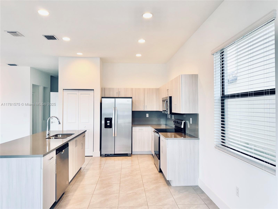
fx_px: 193
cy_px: 104
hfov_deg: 71.6
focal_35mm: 24
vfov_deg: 56.8
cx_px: 139
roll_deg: -0.5
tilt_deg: +0.6
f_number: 1.78
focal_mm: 6.76
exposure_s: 1/120
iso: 100
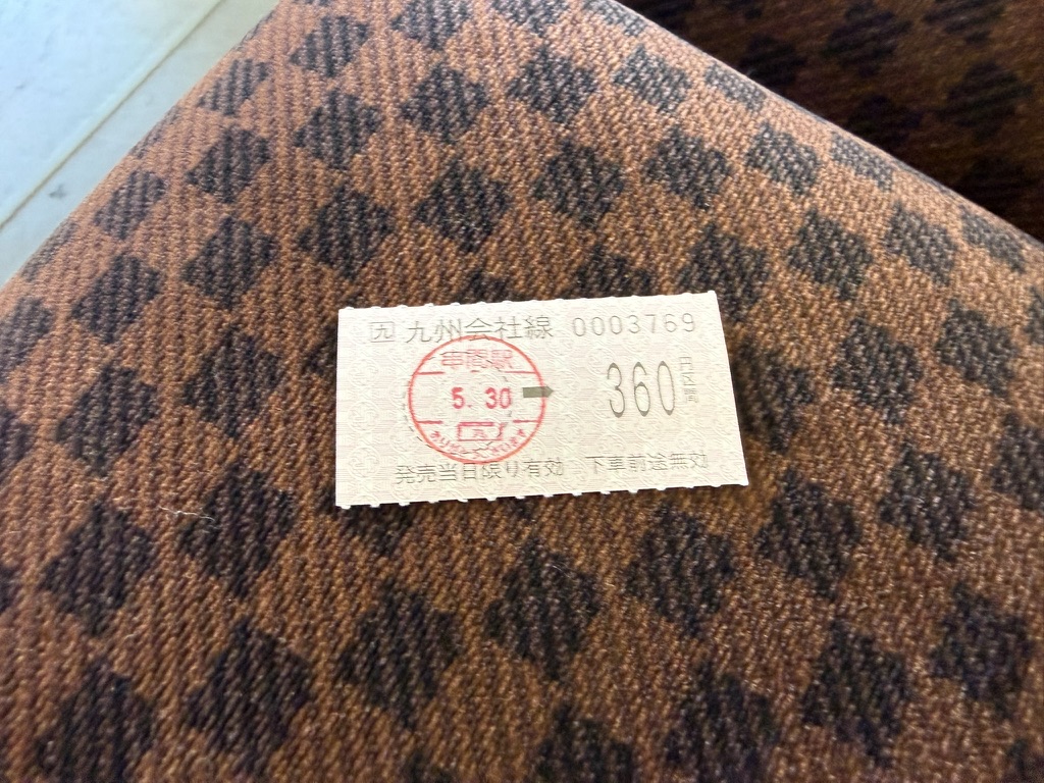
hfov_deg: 71.6
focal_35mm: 24
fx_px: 724
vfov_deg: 56.8
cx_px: 522
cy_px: 392
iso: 320
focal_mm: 2.22
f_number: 2.2
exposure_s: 1/60
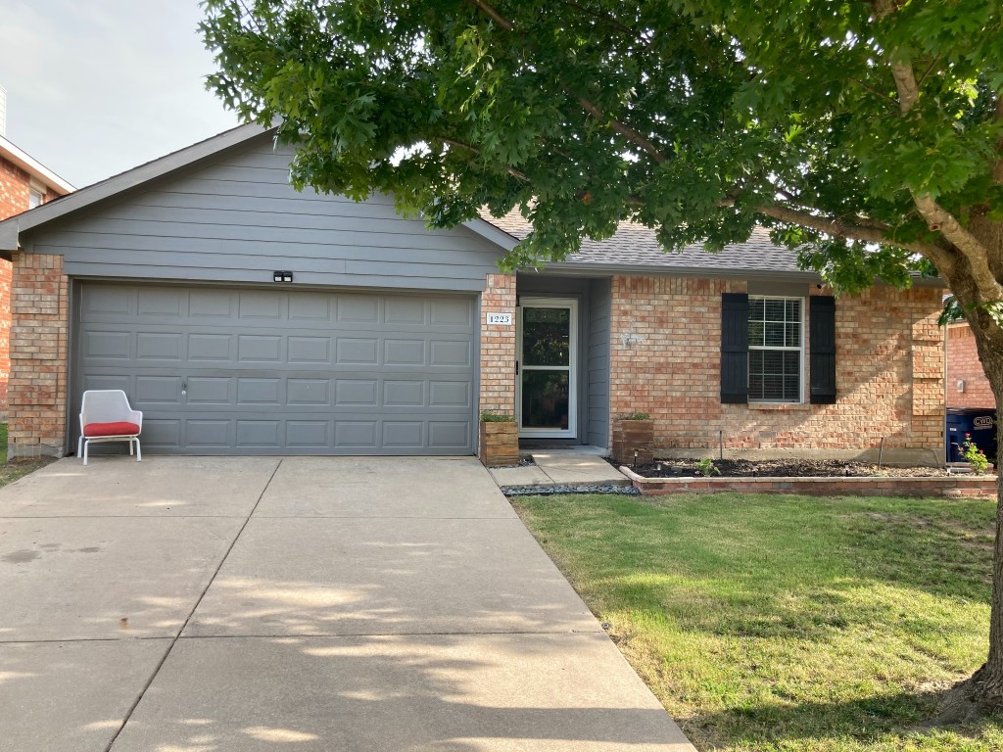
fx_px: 811
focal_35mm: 28
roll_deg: -0.5
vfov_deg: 49.7
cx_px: 502
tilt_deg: +2.0
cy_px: 376
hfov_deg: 63.4
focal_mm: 3.99
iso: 20
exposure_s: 1/244
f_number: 1.8
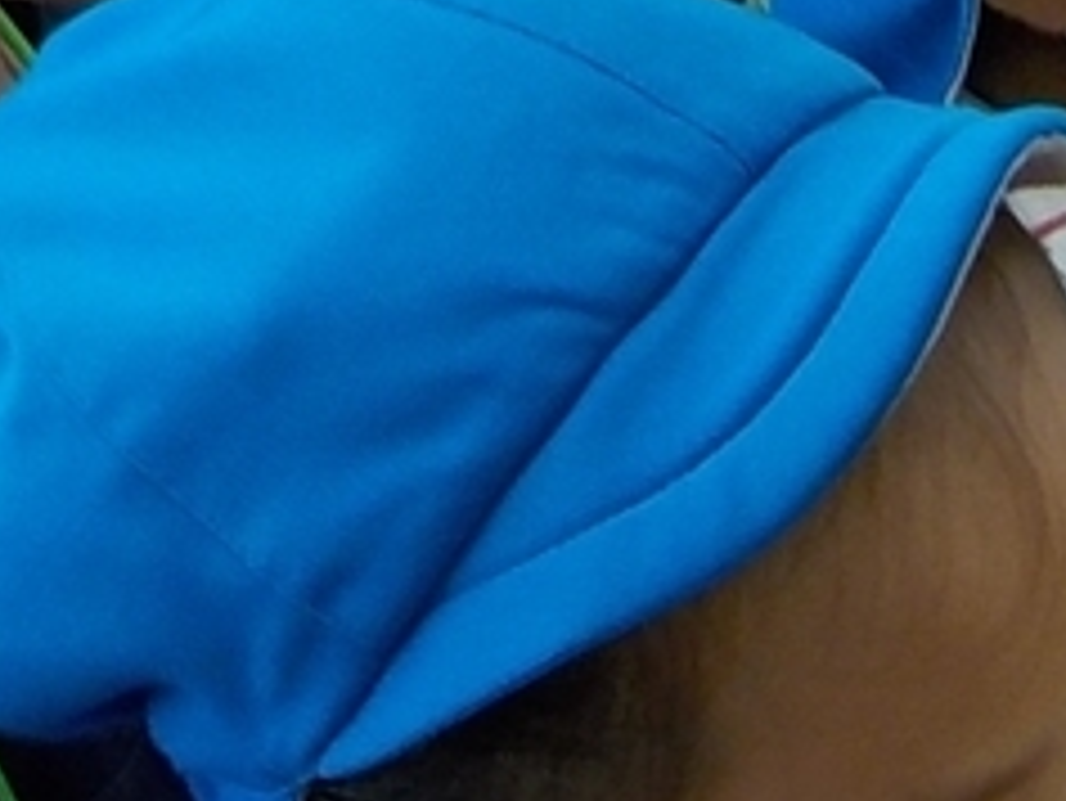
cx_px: 1759
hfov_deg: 12.2
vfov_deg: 9.2
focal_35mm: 152
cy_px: 1539
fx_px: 4683
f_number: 3.3
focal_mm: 4.1
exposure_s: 1/30
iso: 140
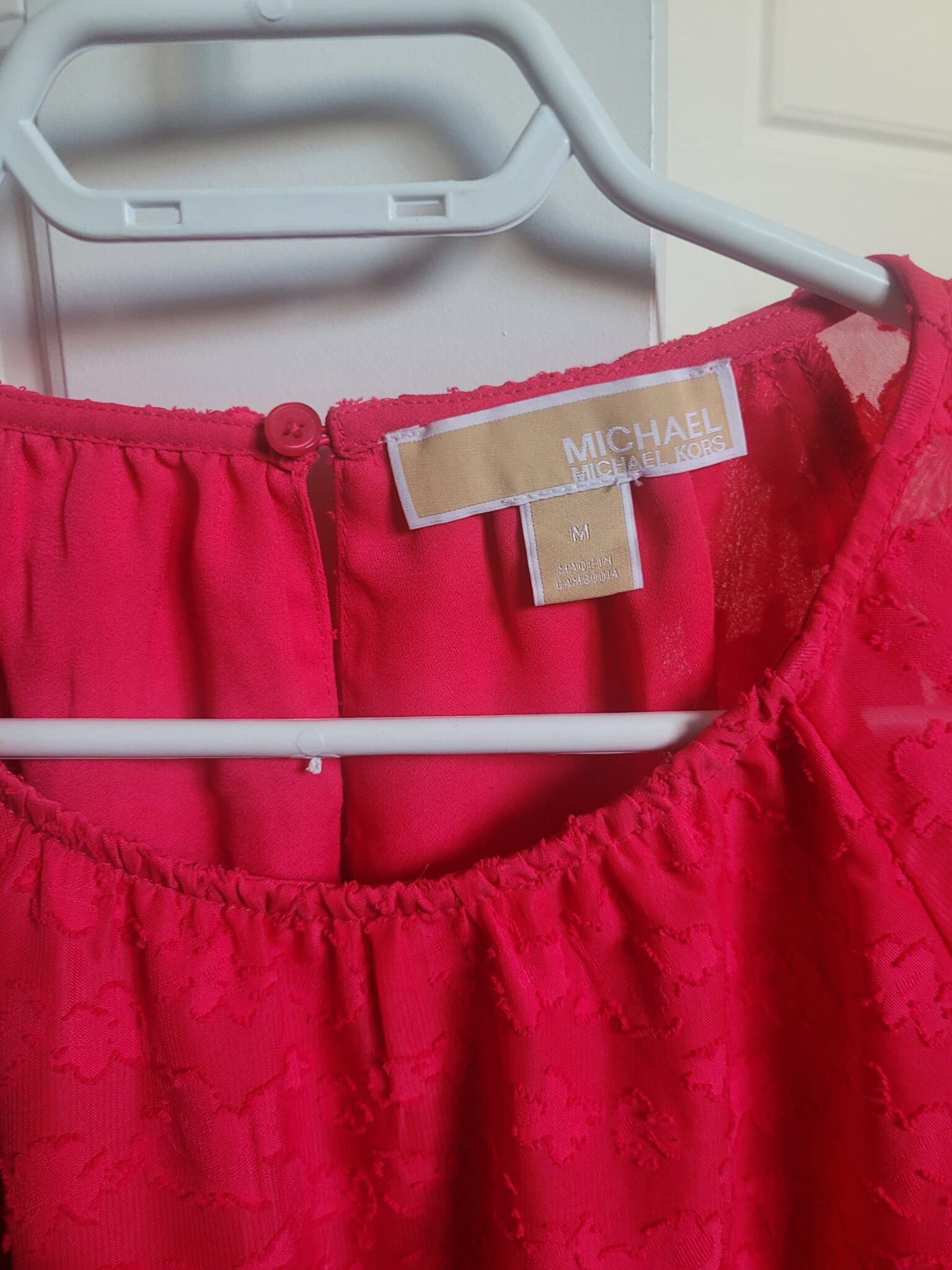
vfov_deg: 67.3
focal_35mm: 26
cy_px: 635
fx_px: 953
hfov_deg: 53.1
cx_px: 476
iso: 200
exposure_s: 1/40
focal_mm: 5.4
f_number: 1.8
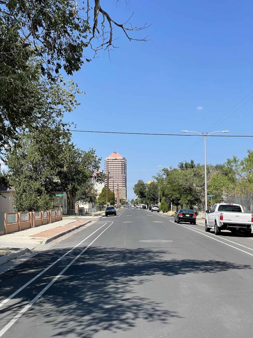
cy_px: 169
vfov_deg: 36.8
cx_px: 126
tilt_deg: +6.1
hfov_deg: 28.0
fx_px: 507
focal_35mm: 52
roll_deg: +0.2
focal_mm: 6
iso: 25
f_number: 2
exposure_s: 1/1653
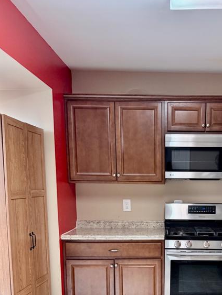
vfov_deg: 39.0
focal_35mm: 46
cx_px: 178
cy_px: 252
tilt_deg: -10.2
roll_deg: -0.4
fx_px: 393
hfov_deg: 30.8
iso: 200
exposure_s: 1/120
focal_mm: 6.76
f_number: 1.78
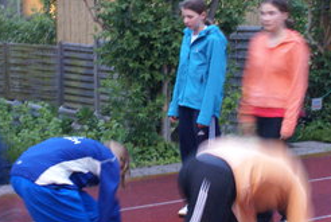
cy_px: 124
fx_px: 1060
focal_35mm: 115
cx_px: 133
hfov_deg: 17.7
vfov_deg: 12.0
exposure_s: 1/2.5
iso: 800
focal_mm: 35
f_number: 5.6
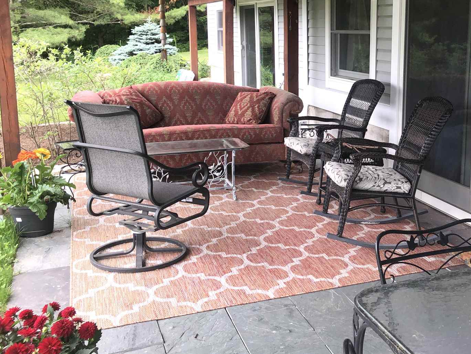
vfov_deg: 34.2
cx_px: 347
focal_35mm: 42
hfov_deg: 43.5
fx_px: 572
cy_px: 137
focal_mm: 3.99
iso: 20
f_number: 1.8
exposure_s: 1/143
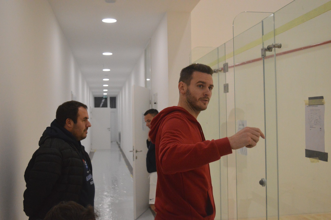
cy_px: 110
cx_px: 166
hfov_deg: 46.4
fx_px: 386
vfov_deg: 31.8
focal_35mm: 42
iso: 3200
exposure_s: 1/1250
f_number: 4.2
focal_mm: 28
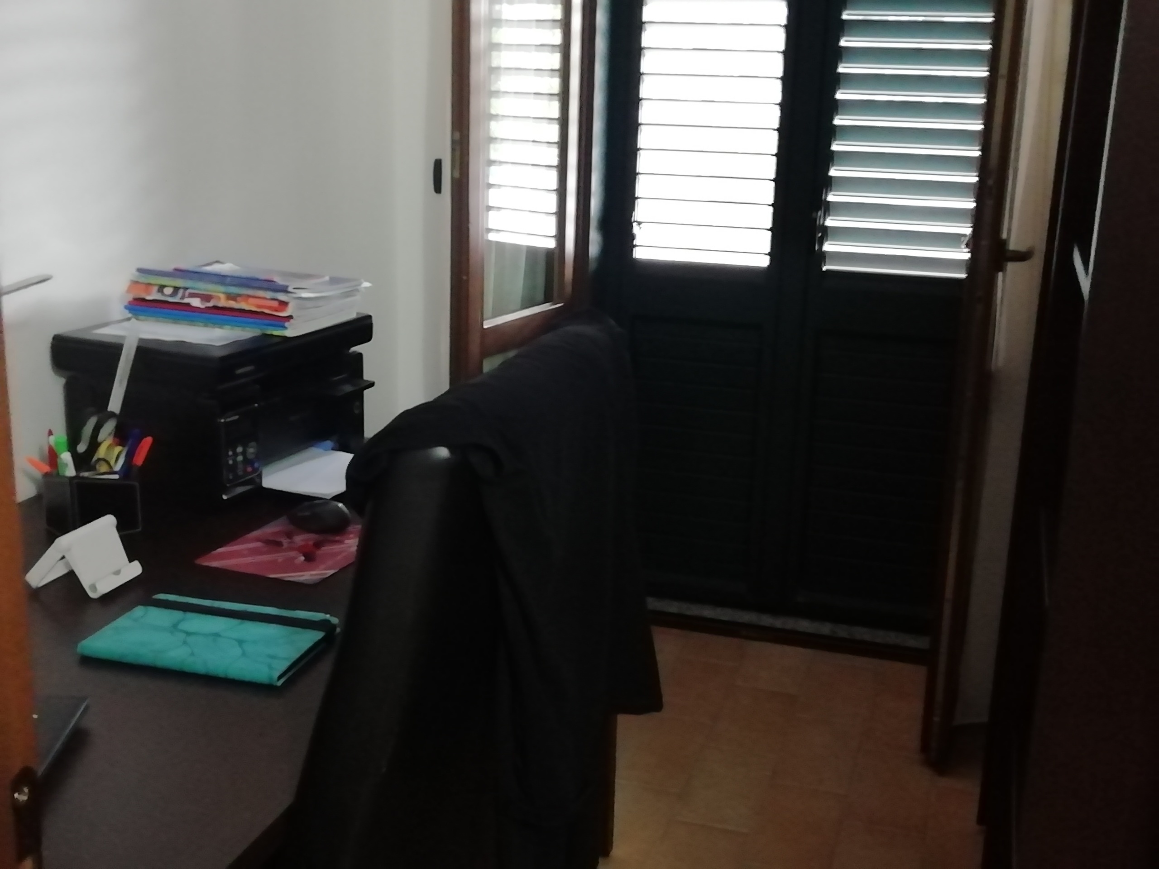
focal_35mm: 42
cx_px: 580
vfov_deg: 34.3
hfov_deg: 44.8
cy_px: 434
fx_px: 1406
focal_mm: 3.46
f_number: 2.2
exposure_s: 1/16.7
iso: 500
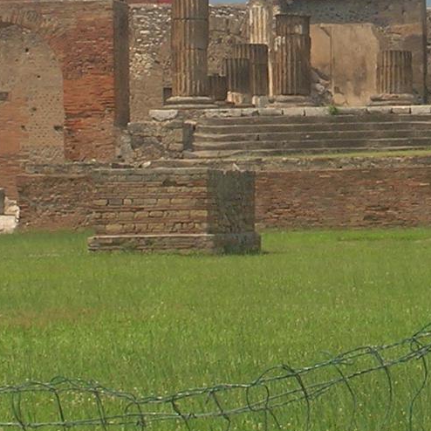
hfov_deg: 6.9
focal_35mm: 254
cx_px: 357
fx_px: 3578
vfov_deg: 6.8
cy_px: -116
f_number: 6.7
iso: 50
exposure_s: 1/230
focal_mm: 12.3
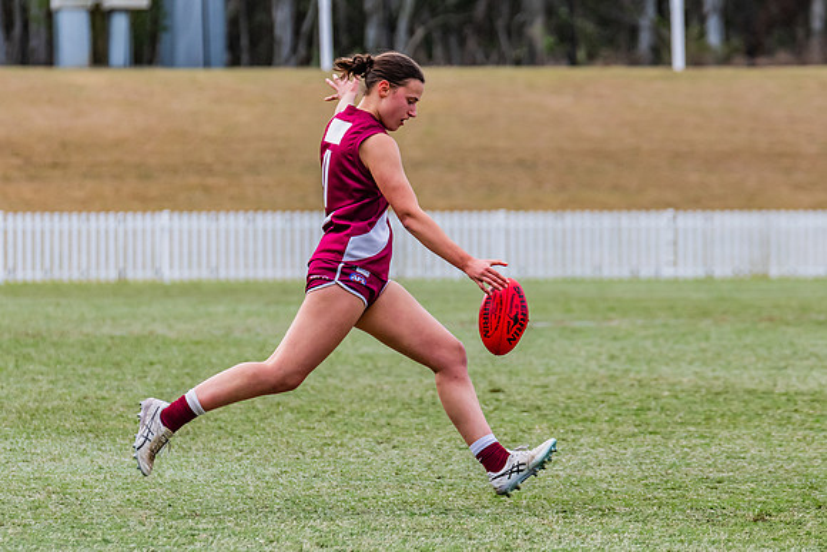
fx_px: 9761
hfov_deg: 4.9
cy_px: 277
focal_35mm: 425
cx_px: 413
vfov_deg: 3.2
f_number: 7.1
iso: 800
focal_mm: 290
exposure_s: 1/1600
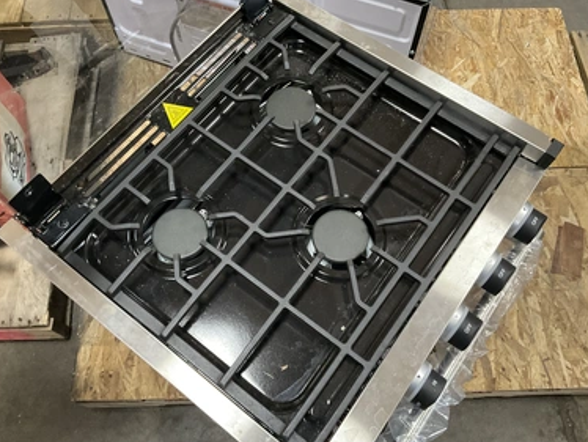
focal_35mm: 31
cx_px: 285
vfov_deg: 45.5
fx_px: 527
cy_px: 223
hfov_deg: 58.3
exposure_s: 1/40
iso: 250
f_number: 1.8
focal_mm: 3
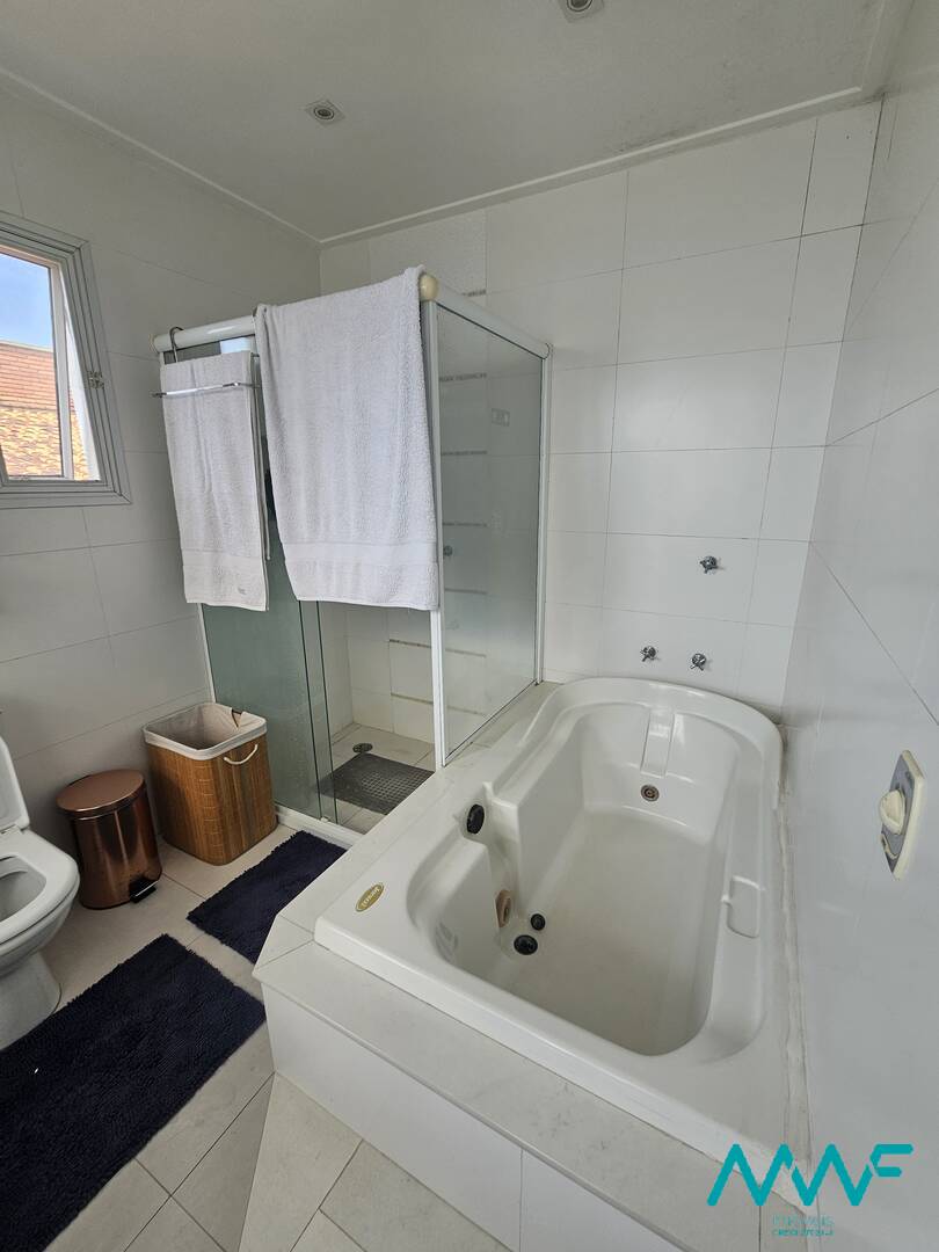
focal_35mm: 13
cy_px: 626
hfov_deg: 89.9
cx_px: 470
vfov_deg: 106.2
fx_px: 470
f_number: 2.2
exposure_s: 1/121
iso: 50
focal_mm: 2.2
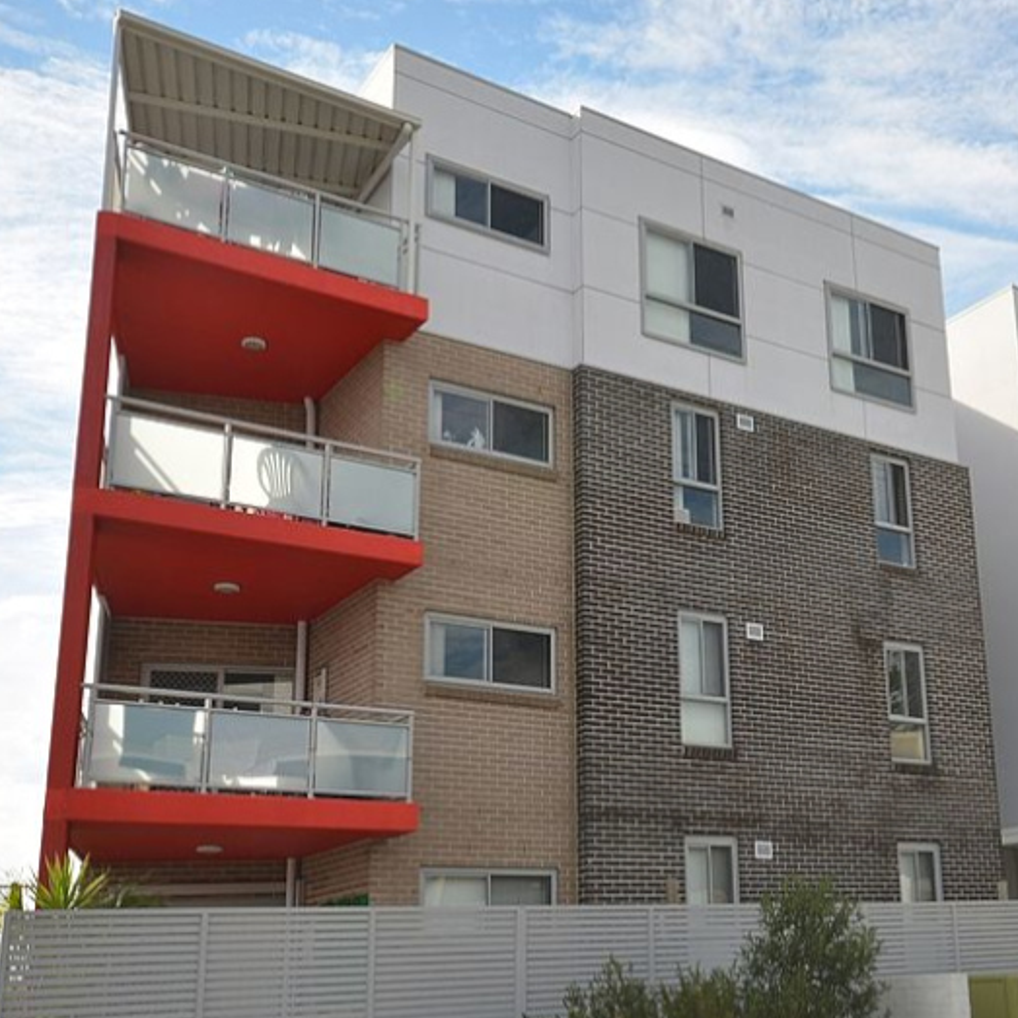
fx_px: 832
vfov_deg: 62.4
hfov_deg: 58.9
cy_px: 610
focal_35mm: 25
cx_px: 788
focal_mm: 10
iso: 220
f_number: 4
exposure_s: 1/60
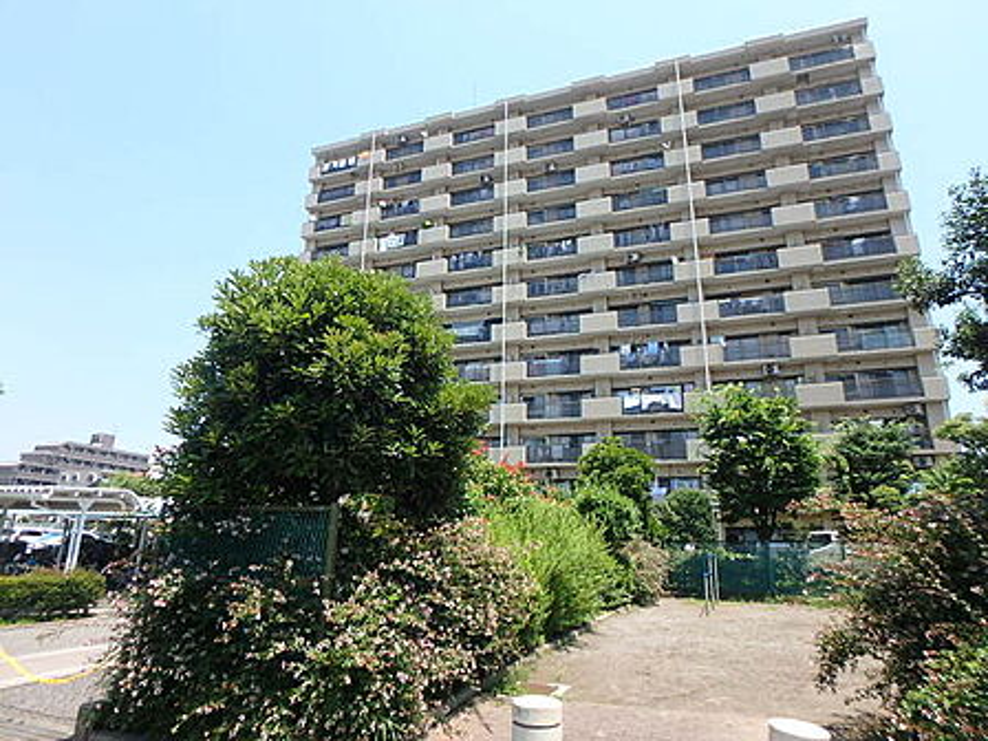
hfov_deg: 79.0
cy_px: 370
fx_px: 599
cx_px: 494
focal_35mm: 21
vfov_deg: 63.4
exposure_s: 1/640
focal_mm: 3.7
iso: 125
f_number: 3.5
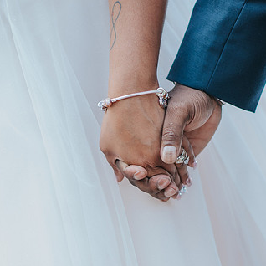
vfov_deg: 8.6
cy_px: 215
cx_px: 76
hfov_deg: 8.7
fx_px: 1756
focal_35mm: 202
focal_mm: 85
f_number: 1.8
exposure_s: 1/400
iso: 320
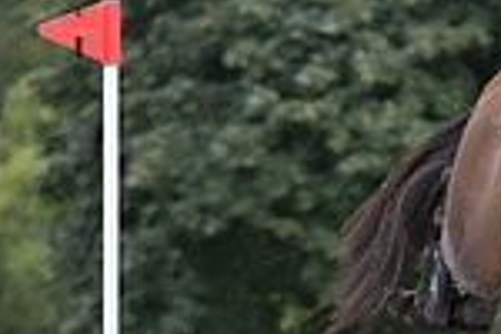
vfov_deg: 1.8
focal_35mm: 775
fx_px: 10785
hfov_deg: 2.7
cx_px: 848
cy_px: 402
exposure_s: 1/1250
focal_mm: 200
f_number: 5.6
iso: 1250
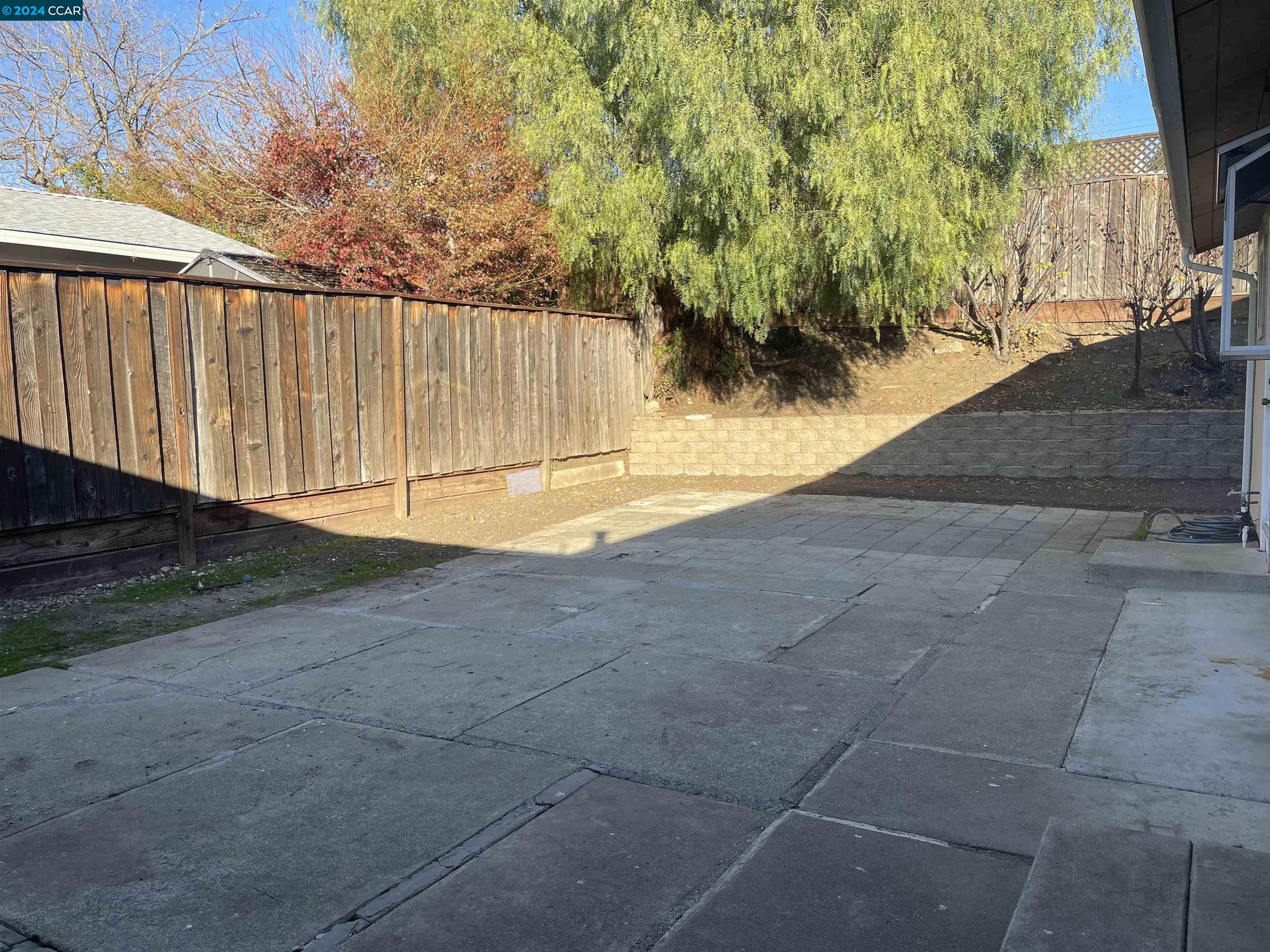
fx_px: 917
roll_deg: +0.7
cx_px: 635
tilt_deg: -6.8
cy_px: 476
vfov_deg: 54.9
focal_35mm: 25
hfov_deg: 69.4
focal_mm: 5.1
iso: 32
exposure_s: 1/994
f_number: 1.6
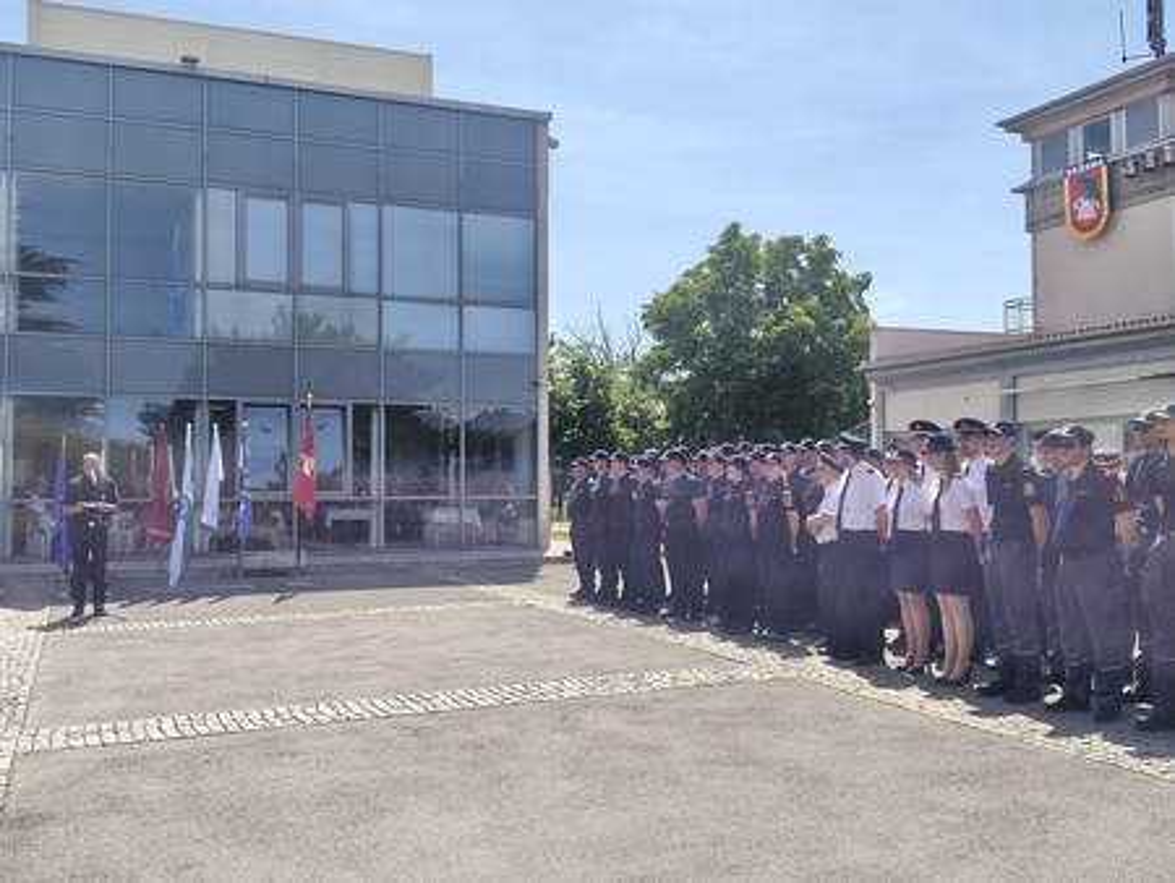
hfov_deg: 52.6
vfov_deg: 40.7
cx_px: 588
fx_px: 1189
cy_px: 442
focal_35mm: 35
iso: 50
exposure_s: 1/283
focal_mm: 6.18
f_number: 1.65
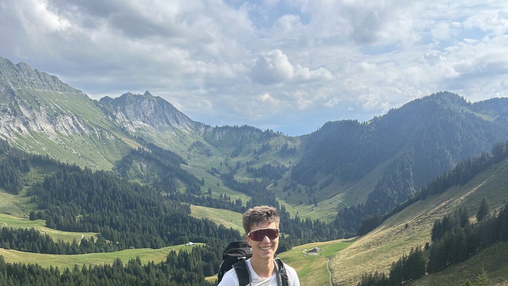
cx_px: 255
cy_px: 238
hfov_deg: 52.8
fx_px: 512
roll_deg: +1.7
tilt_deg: -9.0
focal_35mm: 38
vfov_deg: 30.3
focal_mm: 5.7
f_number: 1.5
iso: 50
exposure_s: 1/5076
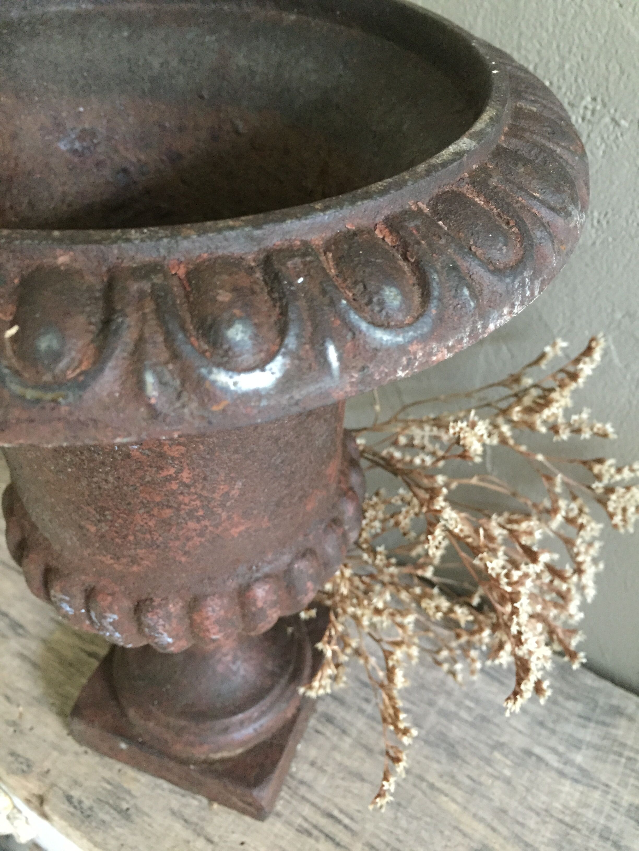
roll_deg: -4.0
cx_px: 320
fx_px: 714
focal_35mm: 29
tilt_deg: -39.5
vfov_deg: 61.7
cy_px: 426
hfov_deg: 48.2
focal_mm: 4.15
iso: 500
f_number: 2.2
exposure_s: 1/17
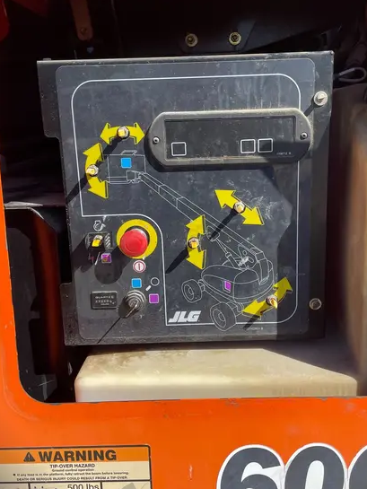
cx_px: 201
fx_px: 495
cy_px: 225
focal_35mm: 35
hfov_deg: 40.7
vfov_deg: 52.6
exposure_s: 1/1984
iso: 32
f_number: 1.6
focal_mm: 4.2
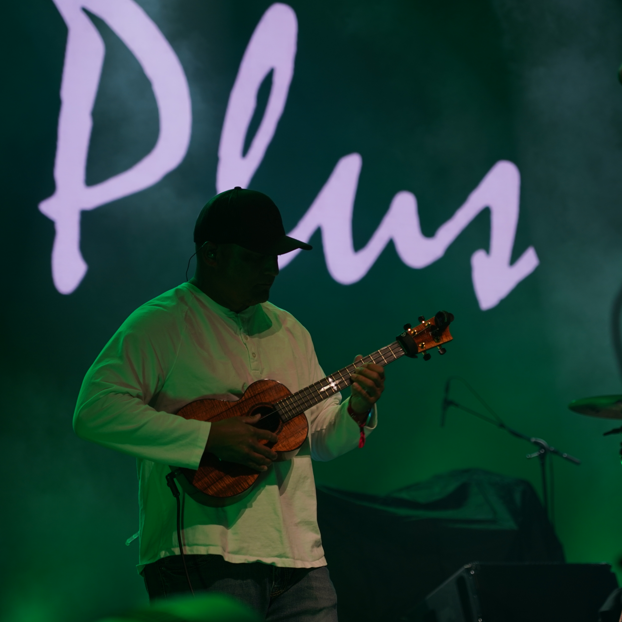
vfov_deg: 13.0
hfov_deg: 13.0
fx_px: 2724
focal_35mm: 134
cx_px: 290
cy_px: 311
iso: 320
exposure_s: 1/125
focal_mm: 105
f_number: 4
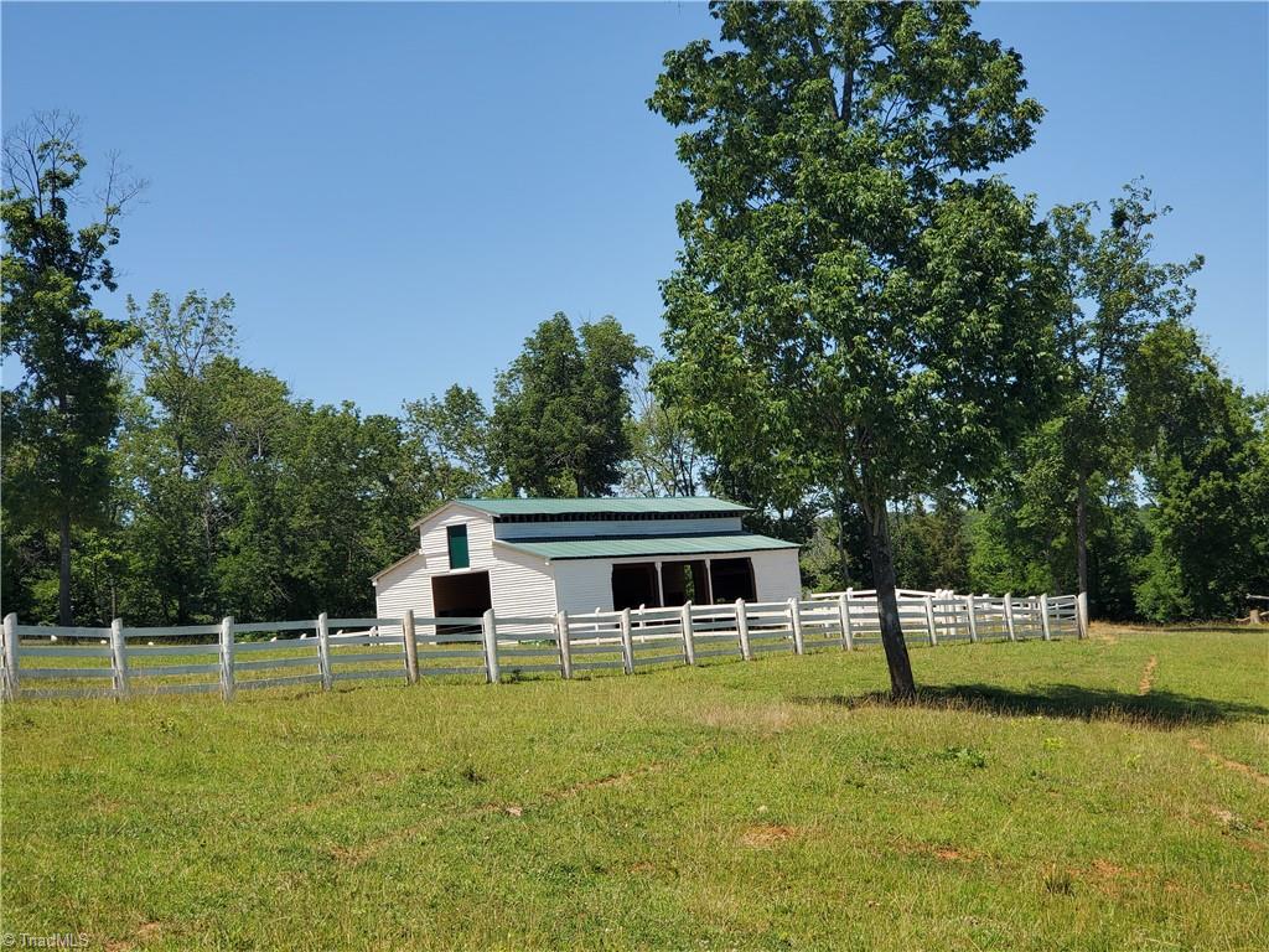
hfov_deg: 36.8
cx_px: 634
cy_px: 476
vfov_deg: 28.0
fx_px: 1906
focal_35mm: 52
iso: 50
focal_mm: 6
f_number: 2.4
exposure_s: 1/673
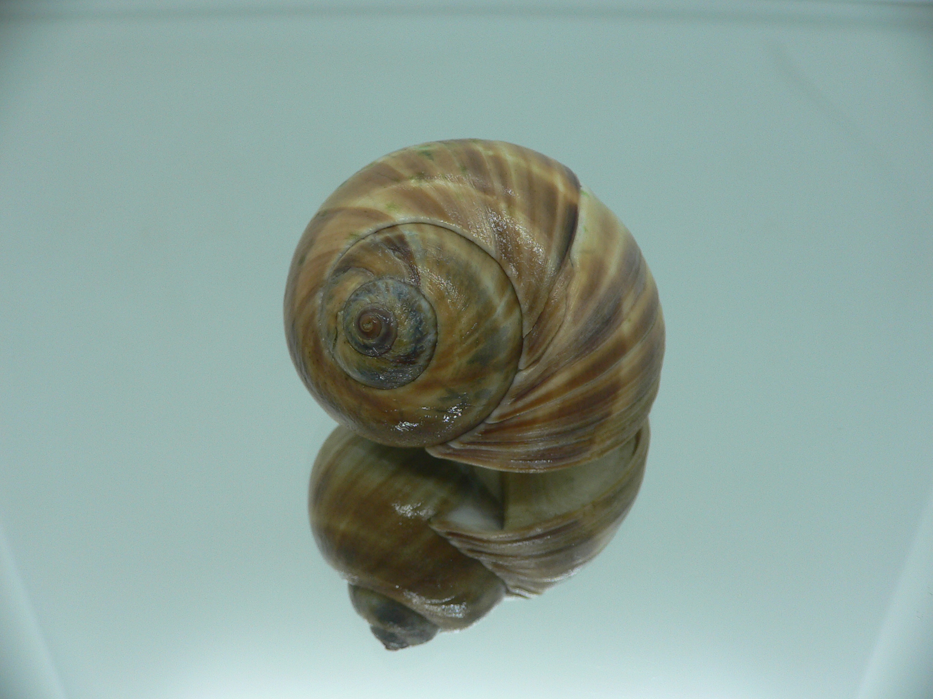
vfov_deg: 40.7
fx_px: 943
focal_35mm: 35
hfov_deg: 52.6
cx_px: 466
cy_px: 350
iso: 80
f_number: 2.8
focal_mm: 4.6
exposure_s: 1/60
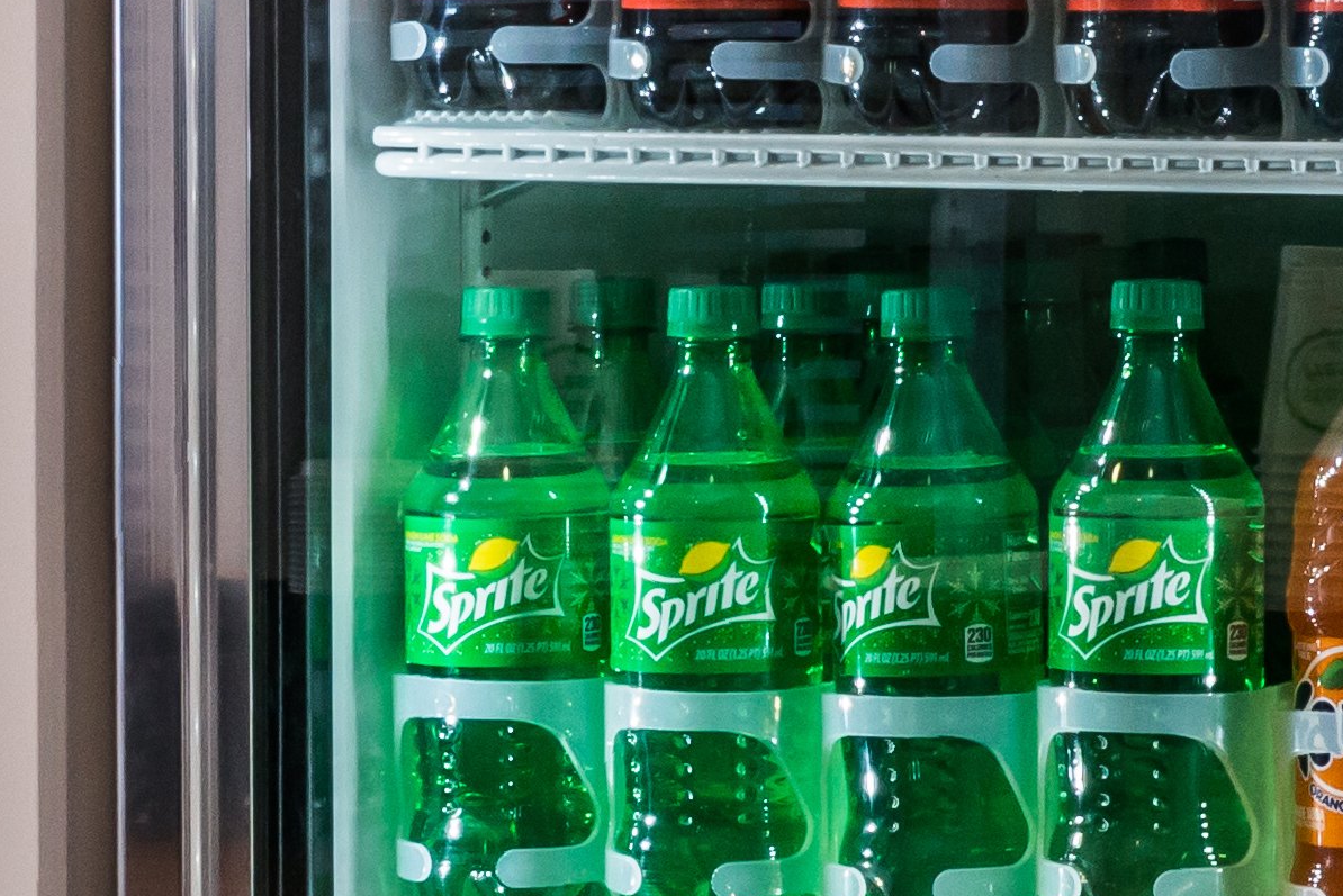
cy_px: 446
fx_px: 5523
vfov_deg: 9.3
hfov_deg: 13.7
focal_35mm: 148
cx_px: 1183
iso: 640
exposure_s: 1/25
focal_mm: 24
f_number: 11
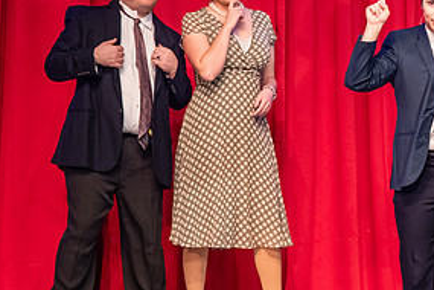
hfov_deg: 5.6
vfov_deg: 3.7
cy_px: 135
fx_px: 4424
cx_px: 434
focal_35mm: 367
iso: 3200
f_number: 3.2
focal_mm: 180
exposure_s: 1/200
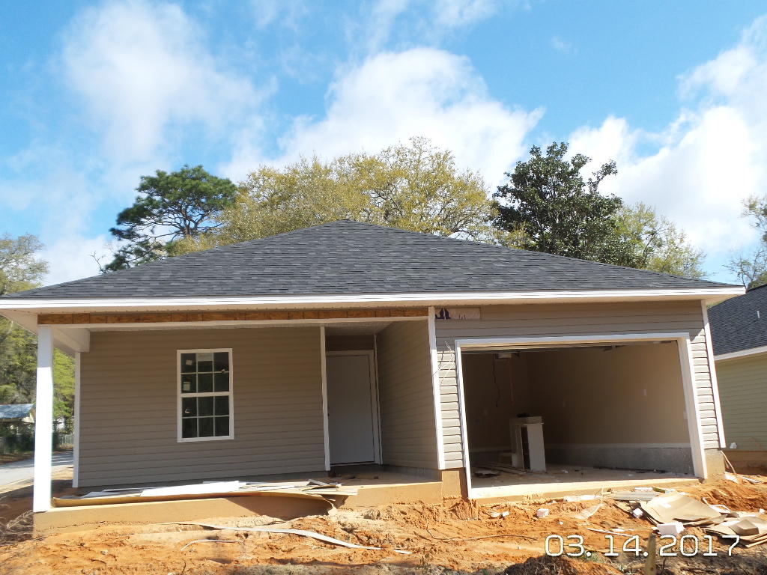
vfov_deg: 41.8
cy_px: 288
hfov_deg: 54.0
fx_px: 753
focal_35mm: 34
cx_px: 384
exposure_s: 1/640
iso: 100
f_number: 3.8
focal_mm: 6.2
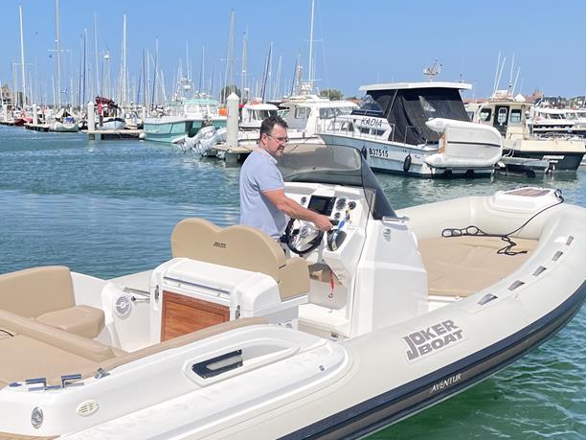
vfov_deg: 28.0
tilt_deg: -15.5
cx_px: 176
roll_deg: -2.4
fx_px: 863
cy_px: 350
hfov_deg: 36.9
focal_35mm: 51
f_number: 1.6
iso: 32
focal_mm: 4.2
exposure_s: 1/2681
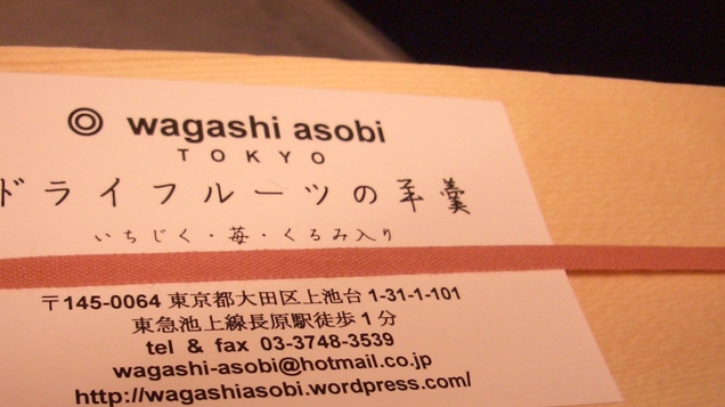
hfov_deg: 42.7
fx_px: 922
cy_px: 286
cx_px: 282
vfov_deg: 24.7
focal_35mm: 48
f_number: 2.6
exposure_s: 1/60
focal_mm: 5.8
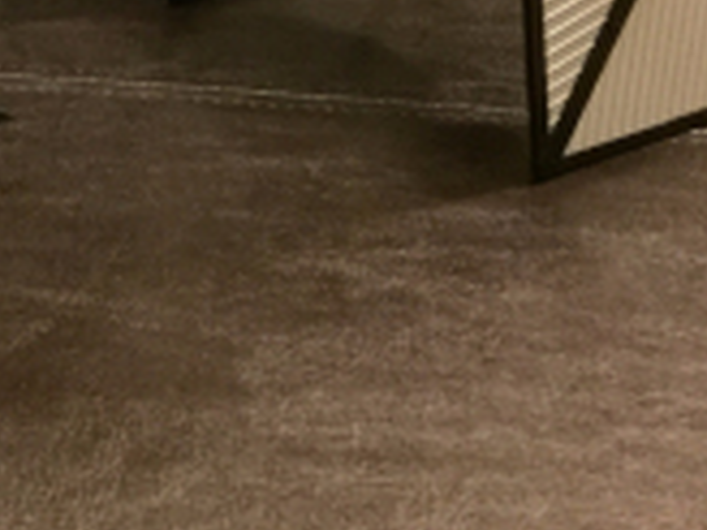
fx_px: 1593
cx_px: -91
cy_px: -99
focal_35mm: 78
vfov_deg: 18.0
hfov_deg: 23.3
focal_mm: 4.15
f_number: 2.2
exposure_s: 1/15
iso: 800
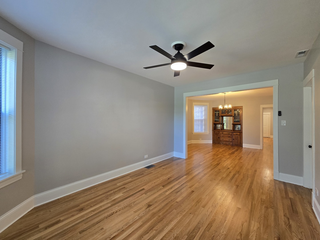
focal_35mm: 13
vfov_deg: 89.9
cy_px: 120
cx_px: 160
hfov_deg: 106.2
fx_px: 120
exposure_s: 1/50
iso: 100
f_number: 2.2
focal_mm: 2.2
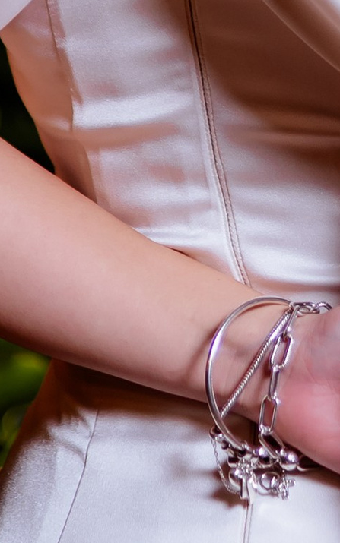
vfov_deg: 7.5
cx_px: 363
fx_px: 4061
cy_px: -275
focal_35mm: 274
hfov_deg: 4.8
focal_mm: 50
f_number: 1.4
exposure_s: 1/160
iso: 160
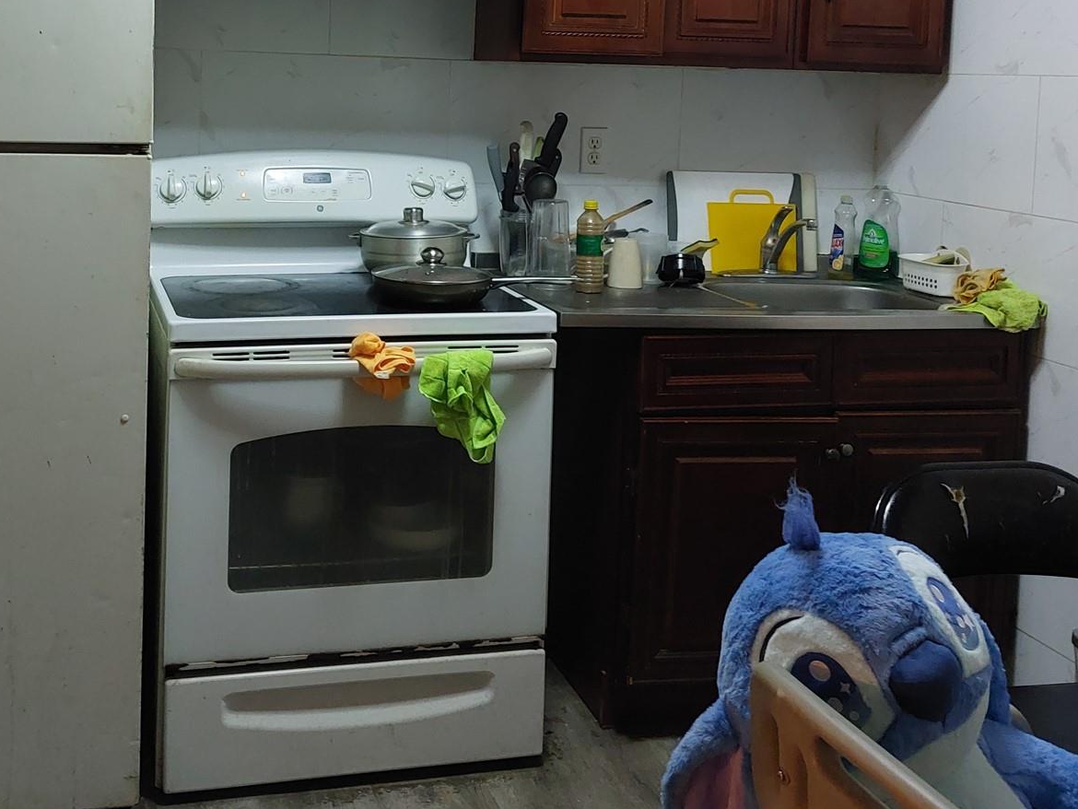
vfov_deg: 33.4
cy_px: 169
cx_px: 386
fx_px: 1308
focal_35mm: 42
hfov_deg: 44.3
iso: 500
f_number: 1.8
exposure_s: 1/30
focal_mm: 5.23
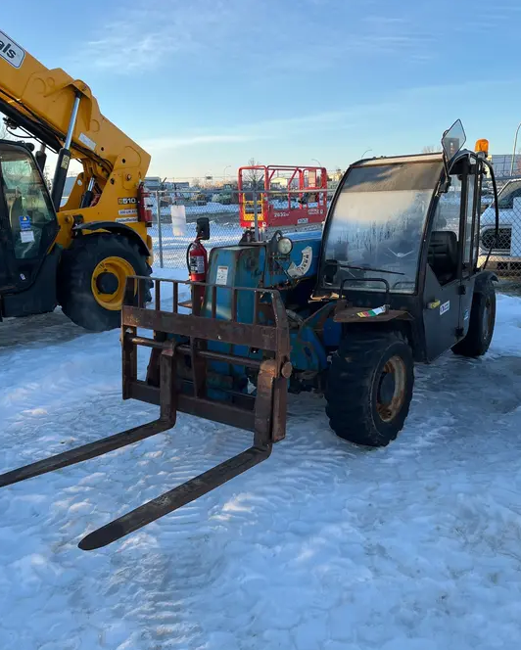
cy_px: 356
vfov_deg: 62.1
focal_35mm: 28
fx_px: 539
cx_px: 261
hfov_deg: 51.6
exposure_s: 1/705
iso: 50
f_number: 1.6
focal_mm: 5.1
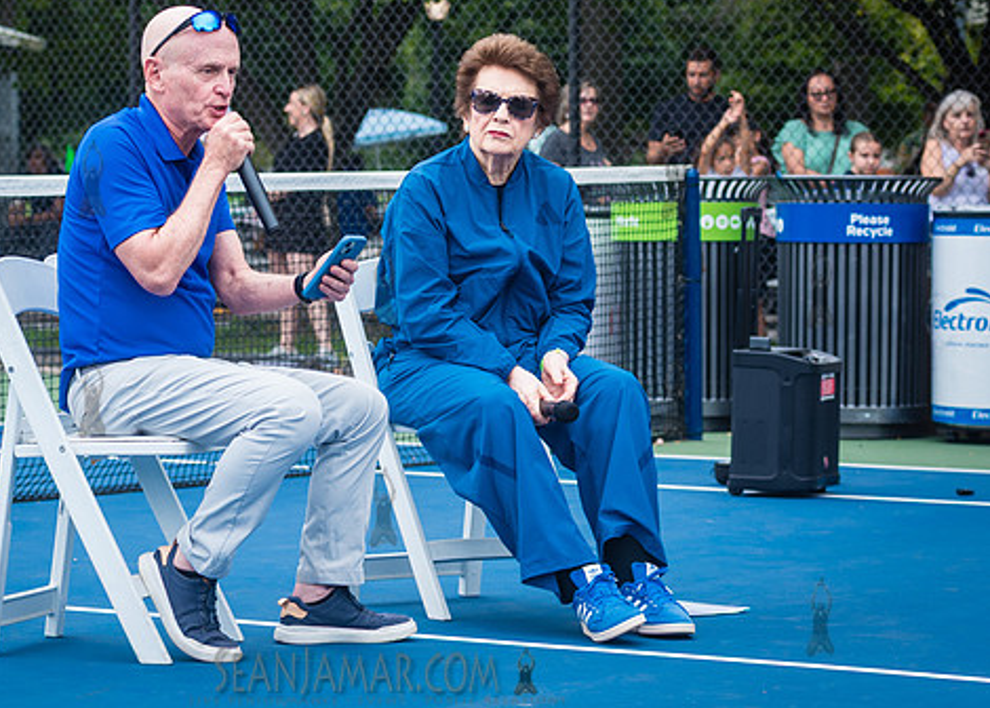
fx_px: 3544
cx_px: 459
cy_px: 213
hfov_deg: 15.9
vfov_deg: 11.4
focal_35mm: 126
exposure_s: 1/160
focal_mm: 80
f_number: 4.5
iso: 200
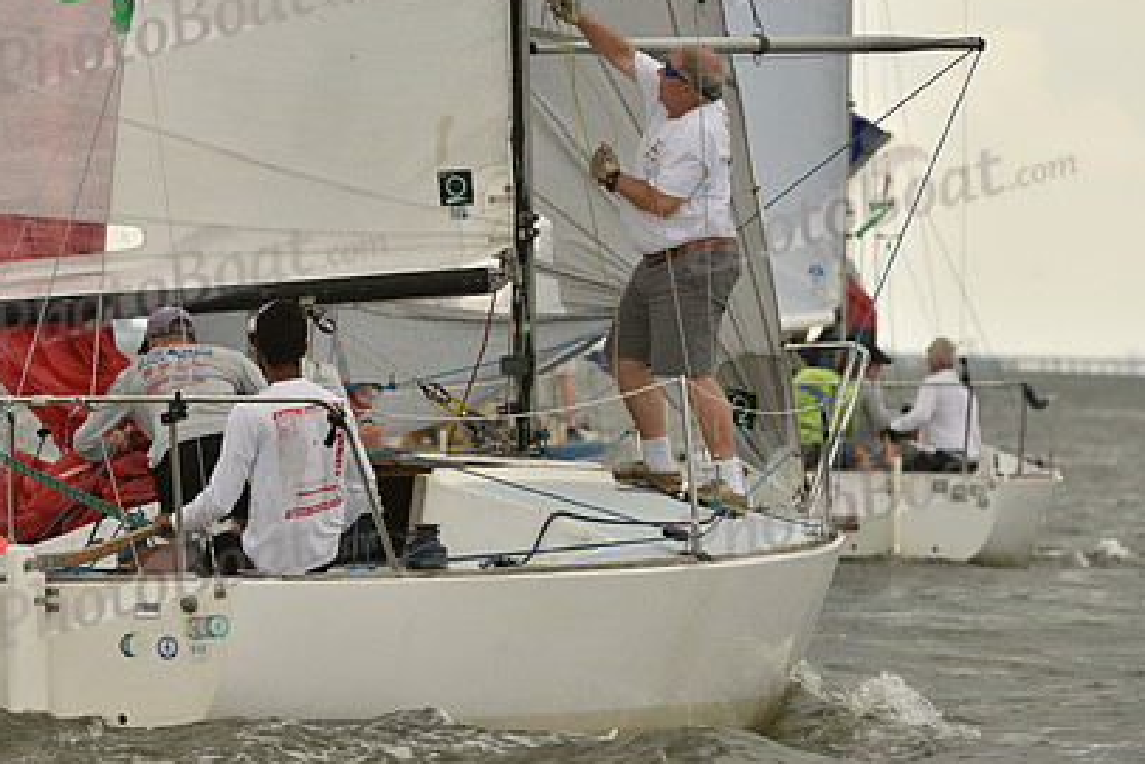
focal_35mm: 400
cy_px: 390
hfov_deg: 5.2
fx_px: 12726
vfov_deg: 3.4
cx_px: 536
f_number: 6.3
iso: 400
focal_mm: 280
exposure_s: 1/1250
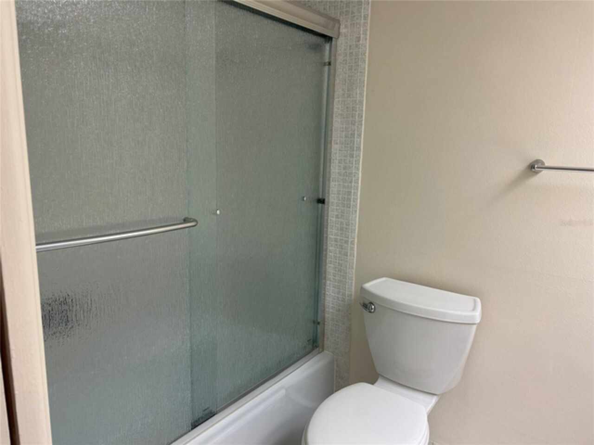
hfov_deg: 67.3
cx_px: 297
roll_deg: -1.4
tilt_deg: -10.9
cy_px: 222
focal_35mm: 26
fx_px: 446
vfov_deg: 53.1
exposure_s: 1/120
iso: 125
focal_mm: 5.7
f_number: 1.5
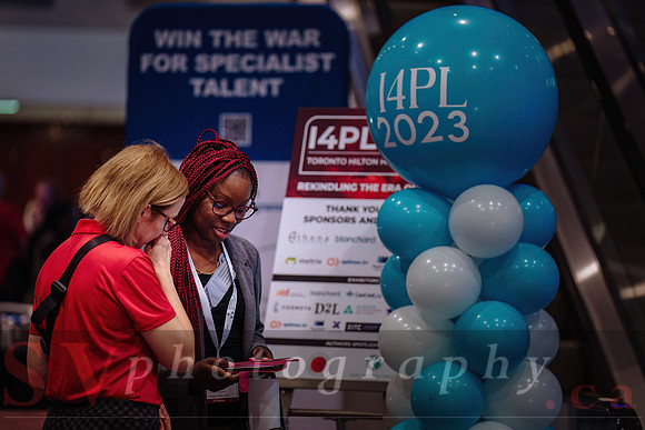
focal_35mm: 163
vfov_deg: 8.4
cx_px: 322
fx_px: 2921
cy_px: 215
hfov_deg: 12.6
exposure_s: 1/80
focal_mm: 163
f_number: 2.8
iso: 800
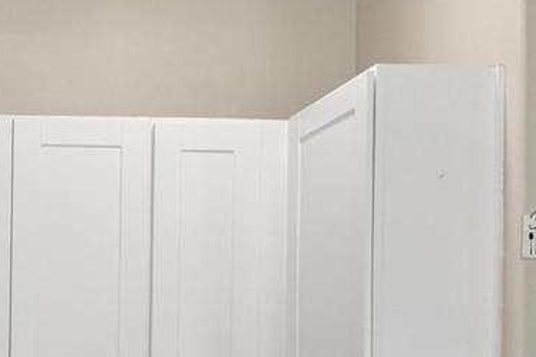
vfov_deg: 12.4
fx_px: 1577
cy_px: 494
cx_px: -257
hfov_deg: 17.4
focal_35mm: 106
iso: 800
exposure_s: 1/60
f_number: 8
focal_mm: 17
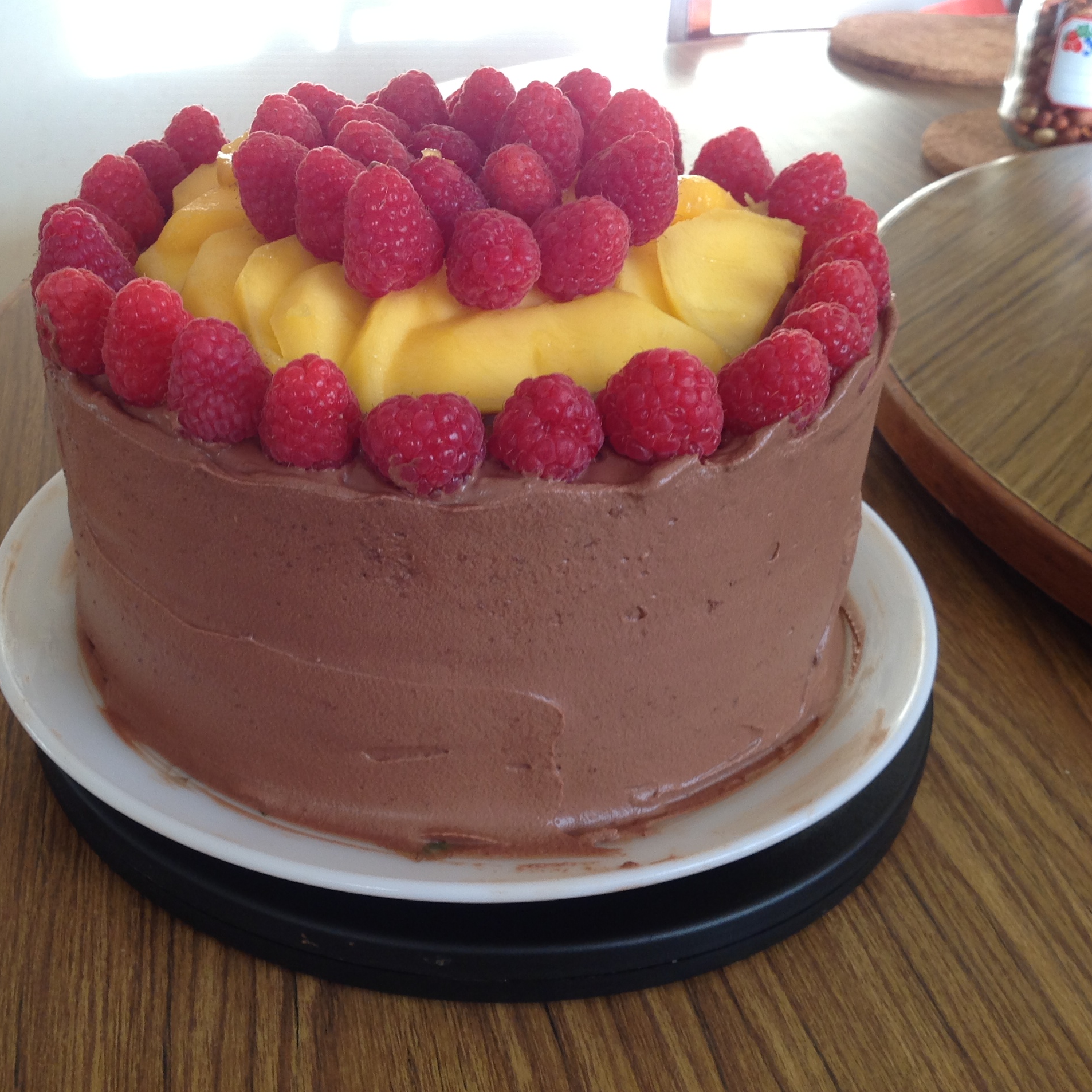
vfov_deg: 40.0
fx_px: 1499
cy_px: 547
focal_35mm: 42
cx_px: 418
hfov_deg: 39.8
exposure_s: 1/40
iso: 50
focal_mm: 4.28
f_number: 2.4
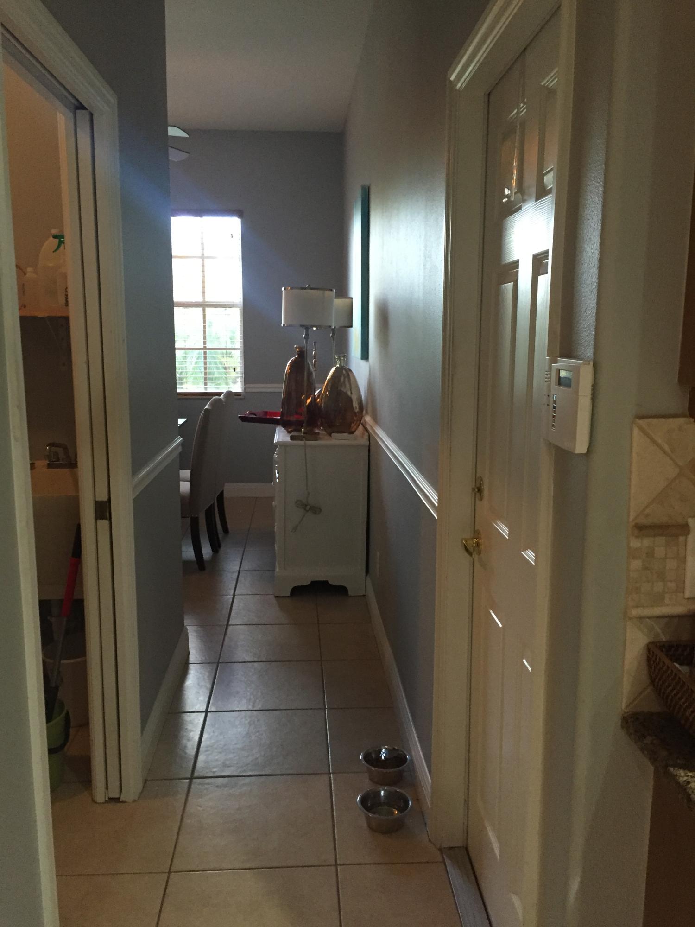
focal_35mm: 29
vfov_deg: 61.7
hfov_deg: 48.2
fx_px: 776
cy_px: 464
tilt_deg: -7.4
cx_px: 348
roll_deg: +0.1
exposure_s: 1/30
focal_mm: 4.15
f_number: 2.2
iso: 250
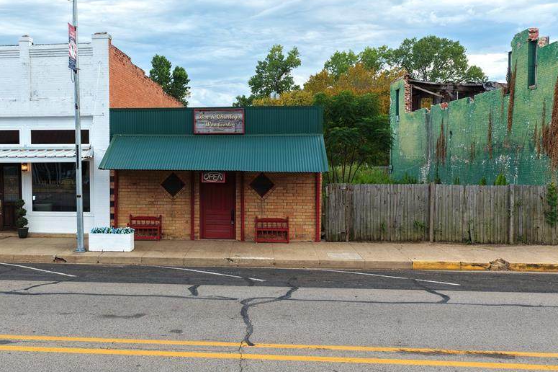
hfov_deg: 51.1
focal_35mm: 37
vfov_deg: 35.9
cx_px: 194
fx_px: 573
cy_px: 186
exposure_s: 1/640
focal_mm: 14.45
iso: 250
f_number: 2.8
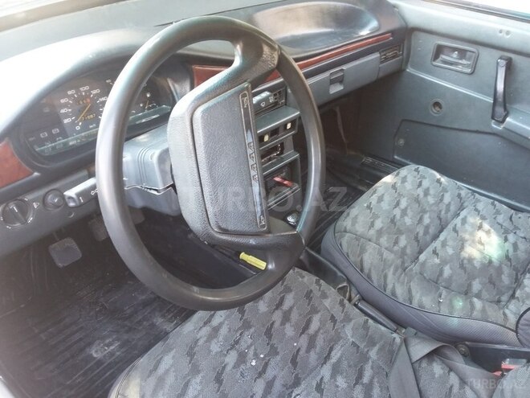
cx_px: 265
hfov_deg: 58.4
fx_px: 475
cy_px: 199
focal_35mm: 31
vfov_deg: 45.4
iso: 160
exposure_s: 1/25
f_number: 2.2
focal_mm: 3.3
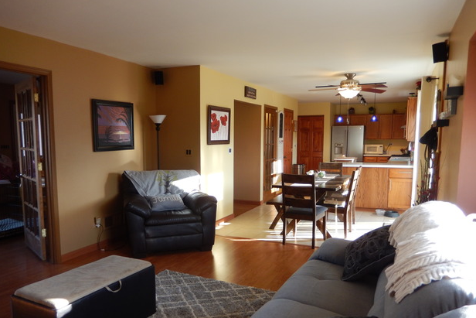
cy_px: 182
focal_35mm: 27
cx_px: 233
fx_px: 357
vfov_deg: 47.8
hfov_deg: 67.4
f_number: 3.4
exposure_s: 1/30
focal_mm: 4.5
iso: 125
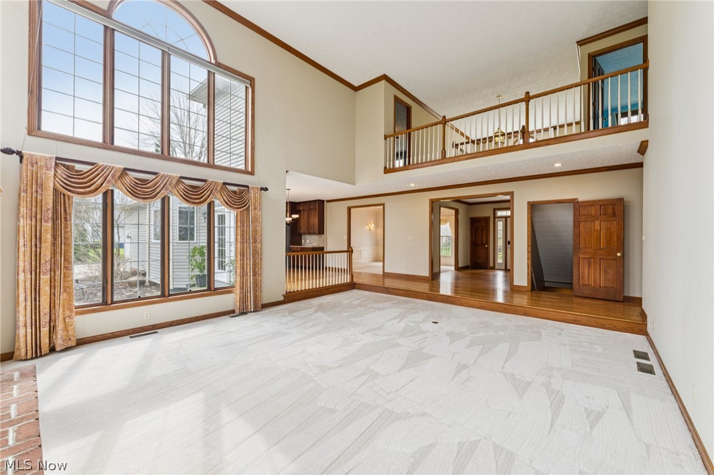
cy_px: 238
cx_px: 357
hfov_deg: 104.3
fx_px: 278
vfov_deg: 81.2
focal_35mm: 14
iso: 200
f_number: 5.6
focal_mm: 14
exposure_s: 1/50
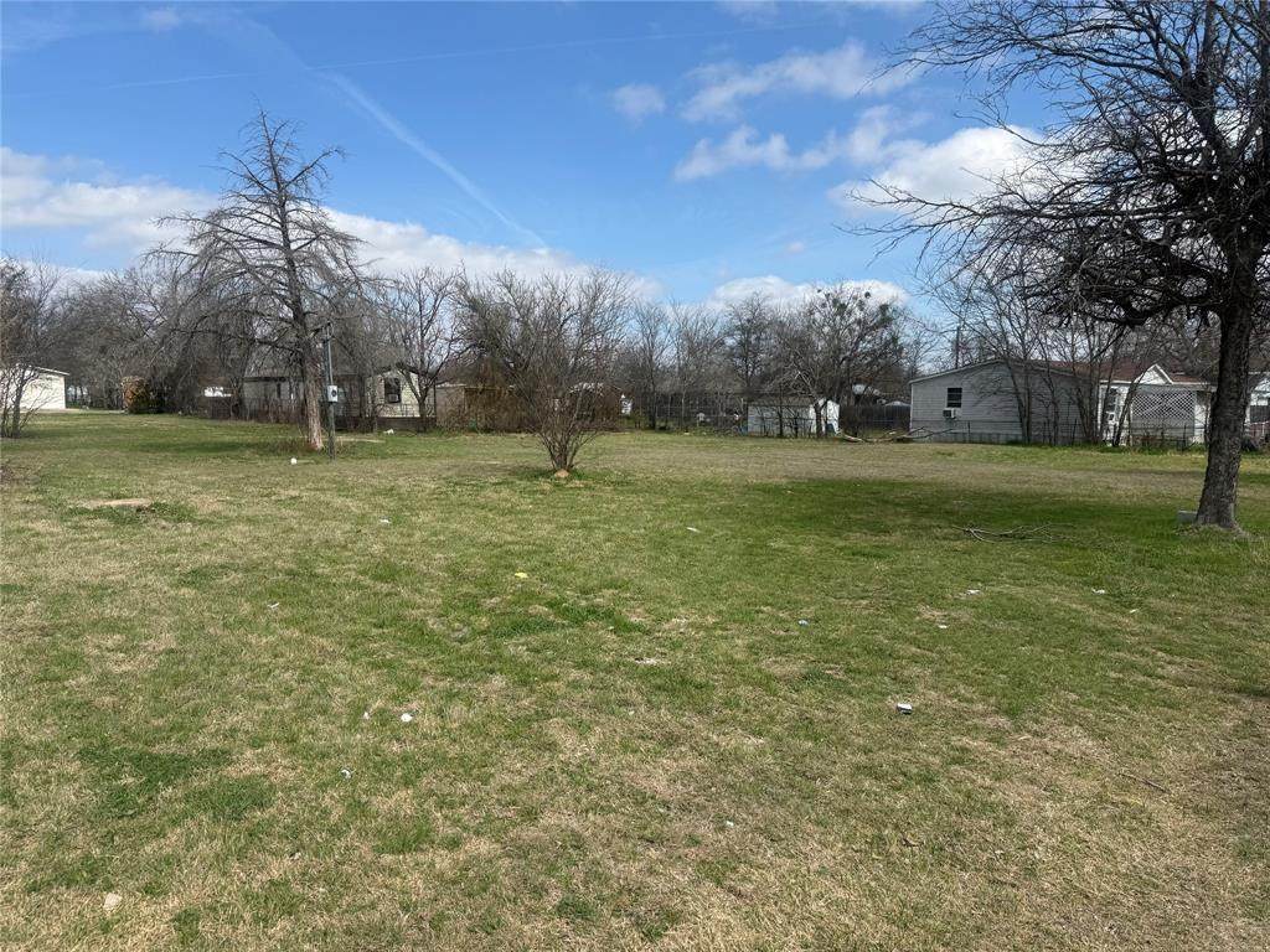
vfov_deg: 56.8
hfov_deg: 71.6
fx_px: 881
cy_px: 476
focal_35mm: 24
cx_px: 635
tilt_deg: -4.6
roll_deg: -0.3
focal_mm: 6.76
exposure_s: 1/4975
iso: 80
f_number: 1.78
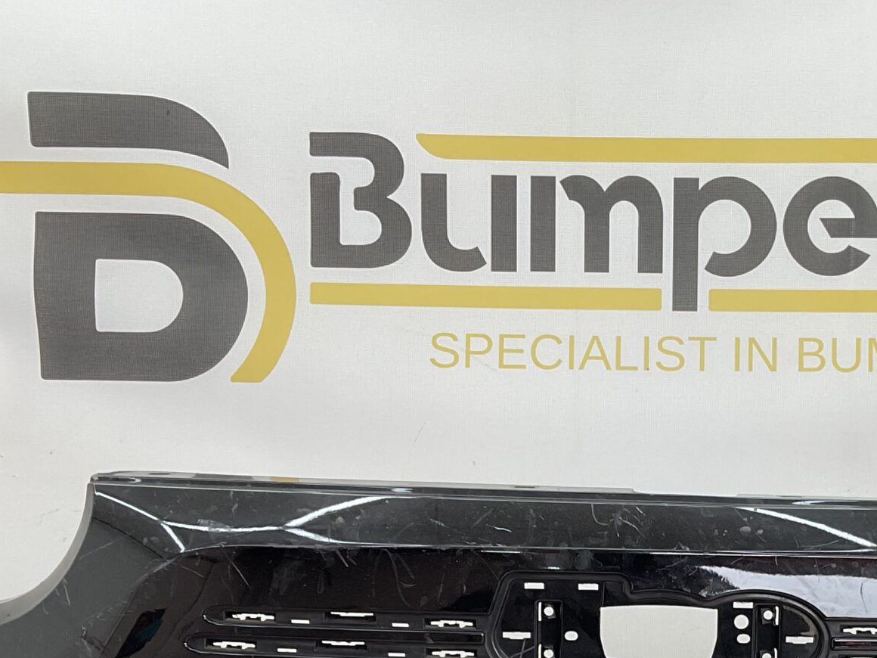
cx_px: 680
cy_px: 692
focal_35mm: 64
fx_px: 1621
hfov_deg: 29.7
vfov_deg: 21.9
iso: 20
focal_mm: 3
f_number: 1.8
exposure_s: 1/120
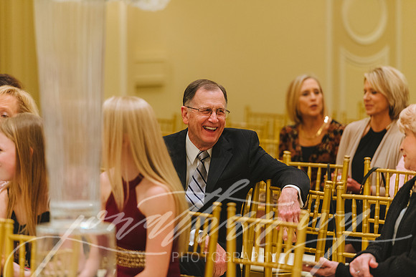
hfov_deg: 10.3
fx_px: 2312
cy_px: 138
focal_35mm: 200
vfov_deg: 6.9
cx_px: 208
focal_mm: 200
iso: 2000
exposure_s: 1/160
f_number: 2.8
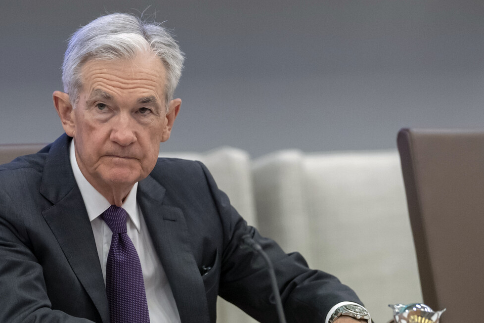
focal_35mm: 394
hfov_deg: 5.2
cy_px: 230
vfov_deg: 3.5
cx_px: 159
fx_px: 5298
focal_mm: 161
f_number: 2.8
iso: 3200
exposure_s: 1/500
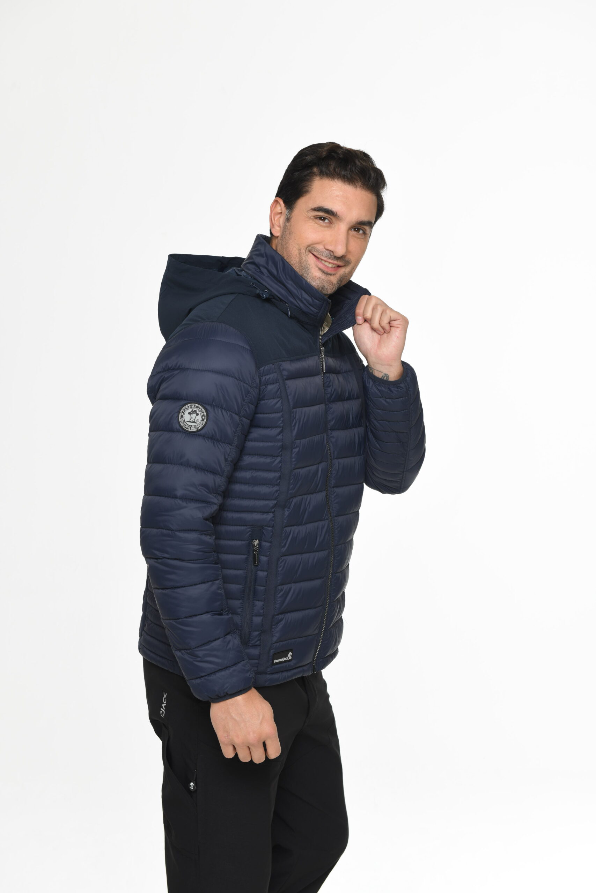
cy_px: 446
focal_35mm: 70
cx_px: 298
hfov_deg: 19.5
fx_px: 1738
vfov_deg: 28.8
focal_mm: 70
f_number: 9
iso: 100
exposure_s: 1/160
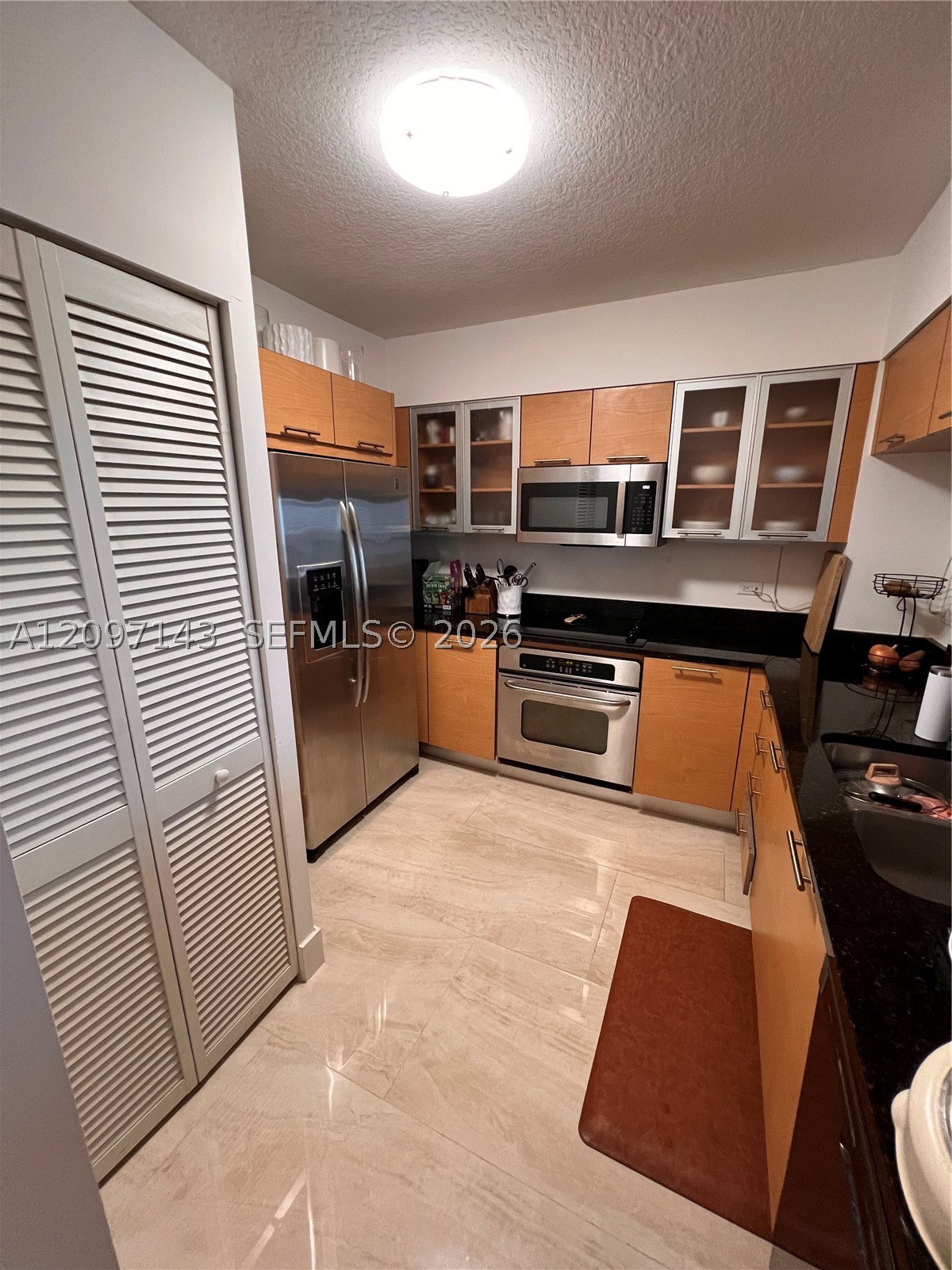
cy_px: 635
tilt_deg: -14.6
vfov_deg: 106.2
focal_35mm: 13
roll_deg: +0.4
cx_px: 476
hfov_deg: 89.9
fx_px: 477
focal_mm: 1.57
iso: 320
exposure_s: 1/60
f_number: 1.8
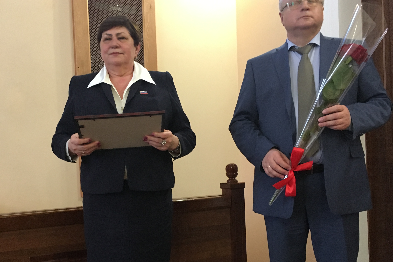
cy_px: 166
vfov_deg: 34.9
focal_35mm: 38
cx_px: 160
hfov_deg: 50.4
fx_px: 415
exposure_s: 1/17
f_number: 2.2
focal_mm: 4.15
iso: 200
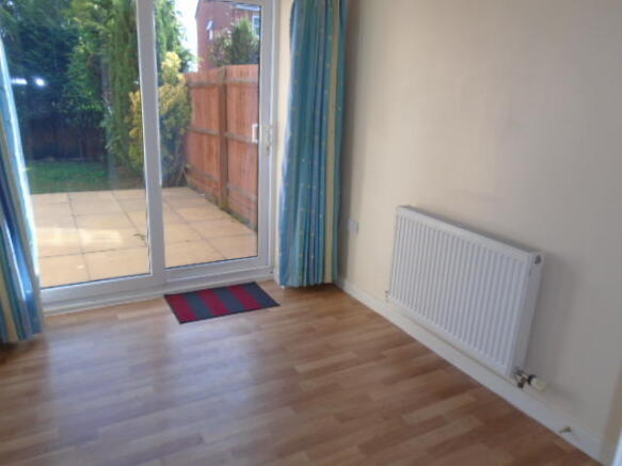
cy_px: 233
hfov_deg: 67.3
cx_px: 311
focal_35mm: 26
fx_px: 467
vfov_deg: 53.0
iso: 100
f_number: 3.2
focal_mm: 4.6
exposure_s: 1/125
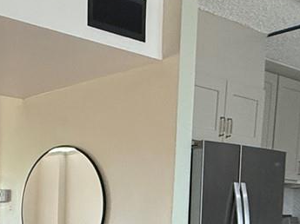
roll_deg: +0.7
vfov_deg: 20.4
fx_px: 563
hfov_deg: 27.6
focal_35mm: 65
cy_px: 300
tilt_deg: -7.6
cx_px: -18
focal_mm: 2.22
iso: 500
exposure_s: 1/120
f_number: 2.2
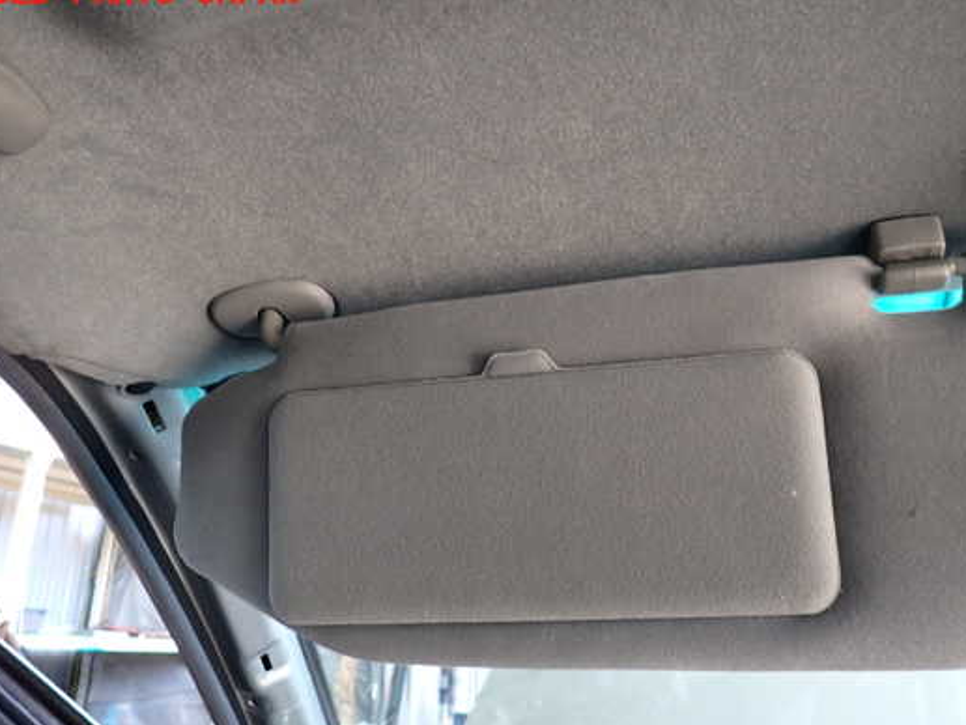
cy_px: 389
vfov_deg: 48.2
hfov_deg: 61.6
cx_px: 519
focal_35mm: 29
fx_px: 809
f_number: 2
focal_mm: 4.5
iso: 200
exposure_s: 1/60
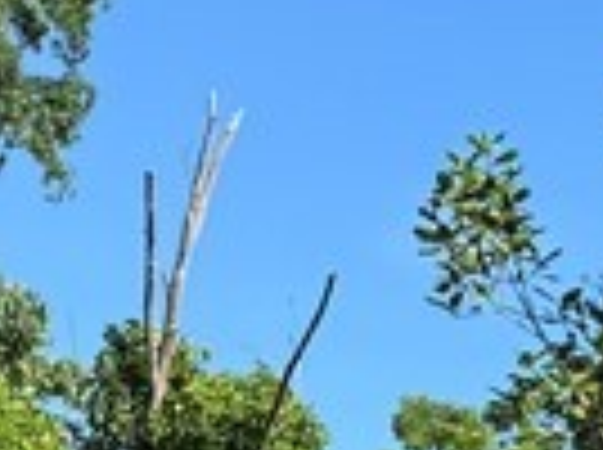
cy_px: 896
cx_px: 1030
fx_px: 3199
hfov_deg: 10.2
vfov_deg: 7.7
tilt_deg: +1.1
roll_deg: -0.7
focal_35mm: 184
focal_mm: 6.76
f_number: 1.78
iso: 80
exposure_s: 1/1980
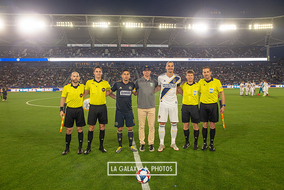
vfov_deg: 49.6
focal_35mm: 26
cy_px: 95
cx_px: 142
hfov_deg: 69.4
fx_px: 205
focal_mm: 26
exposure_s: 1/160
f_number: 6.3
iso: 640
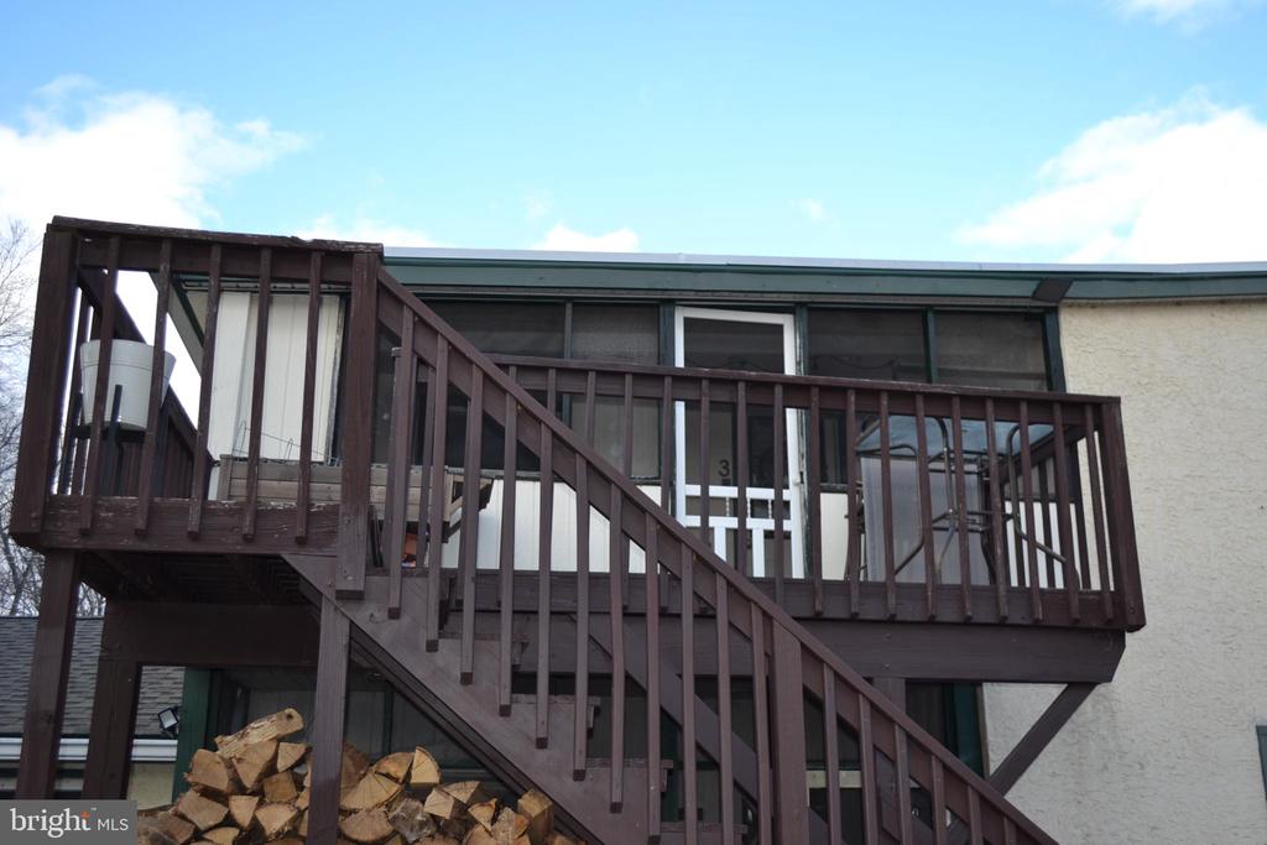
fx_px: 1267
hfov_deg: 53.1
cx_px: 634
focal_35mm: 36
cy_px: 422
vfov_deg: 36.9
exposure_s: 1/200
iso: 100
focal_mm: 24
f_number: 4.2
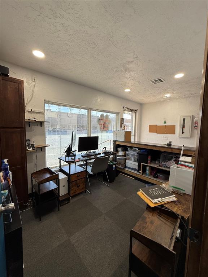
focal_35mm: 14
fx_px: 112
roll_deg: -1.7
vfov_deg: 102.1
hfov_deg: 85.7
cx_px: 104
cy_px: 138
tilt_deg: -4.3
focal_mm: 2.22
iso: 100
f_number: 2.2
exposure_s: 1/120
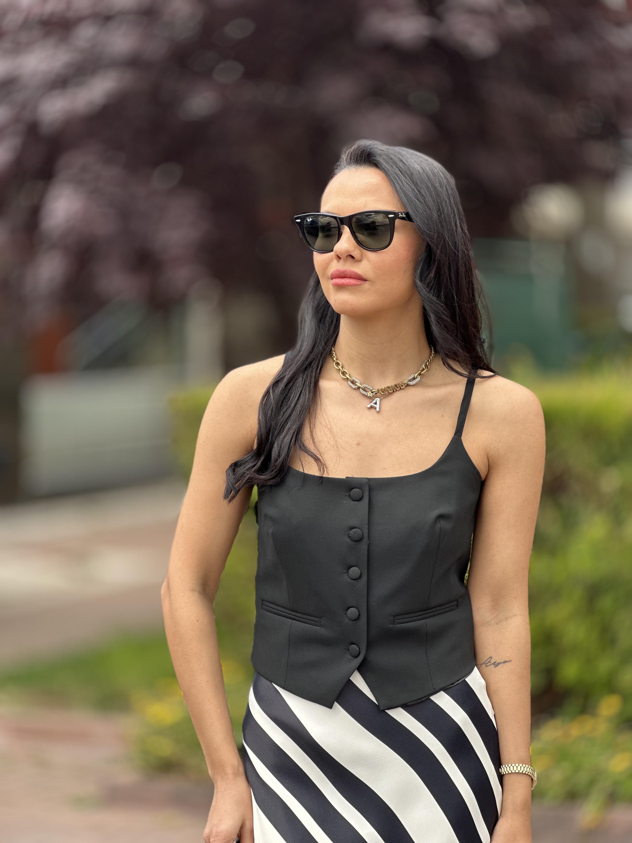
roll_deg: -1.5
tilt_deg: -4.2
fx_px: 1874
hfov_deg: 19.1
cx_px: 316
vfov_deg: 25.3
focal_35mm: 77
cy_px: 422
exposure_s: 1/121
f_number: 2.8
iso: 20
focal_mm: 9
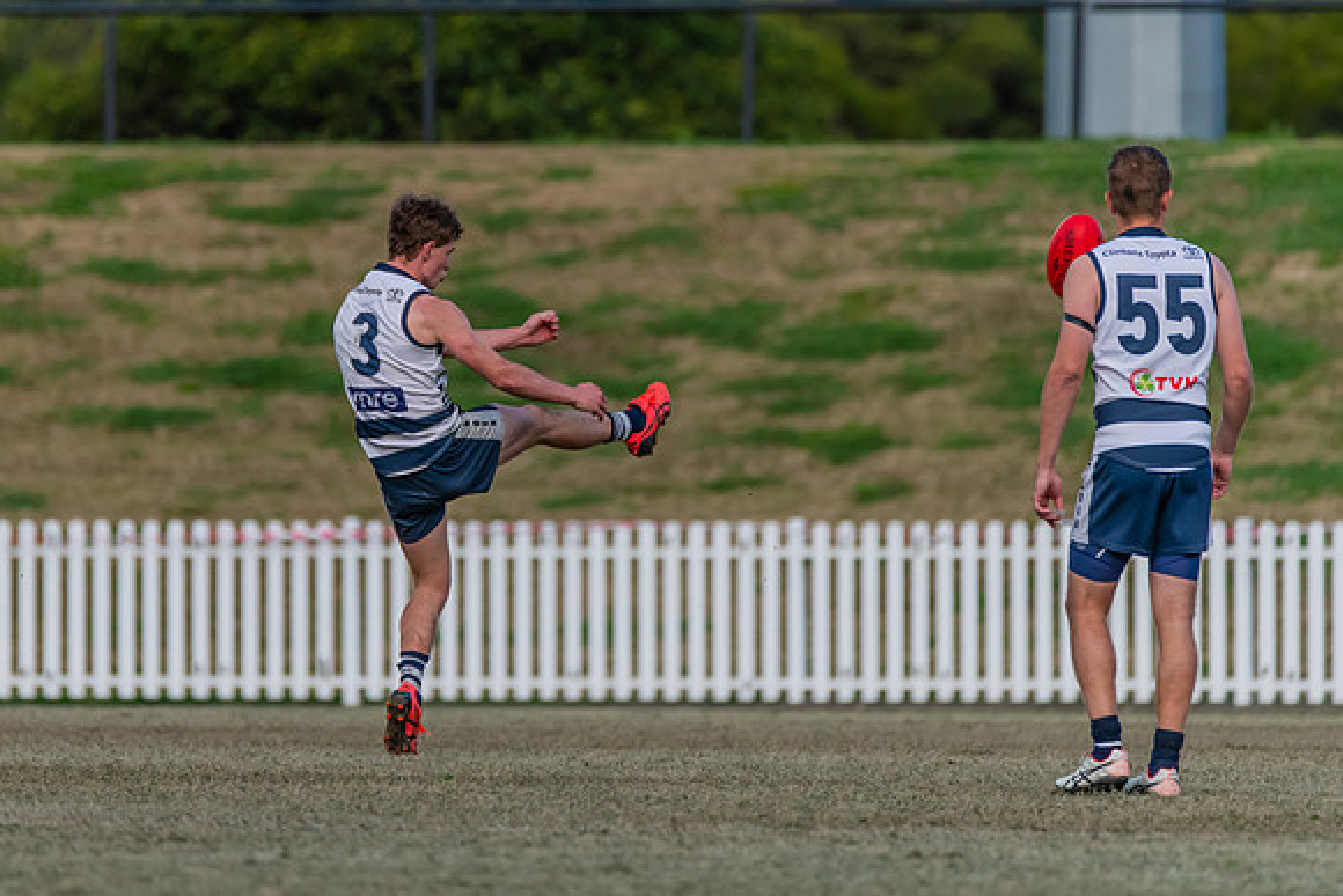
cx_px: 513
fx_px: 27711
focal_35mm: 743
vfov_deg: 1.9
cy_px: 343
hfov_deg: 2.8
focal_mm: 600
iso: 1100
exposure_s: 1/2000
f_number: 6.3
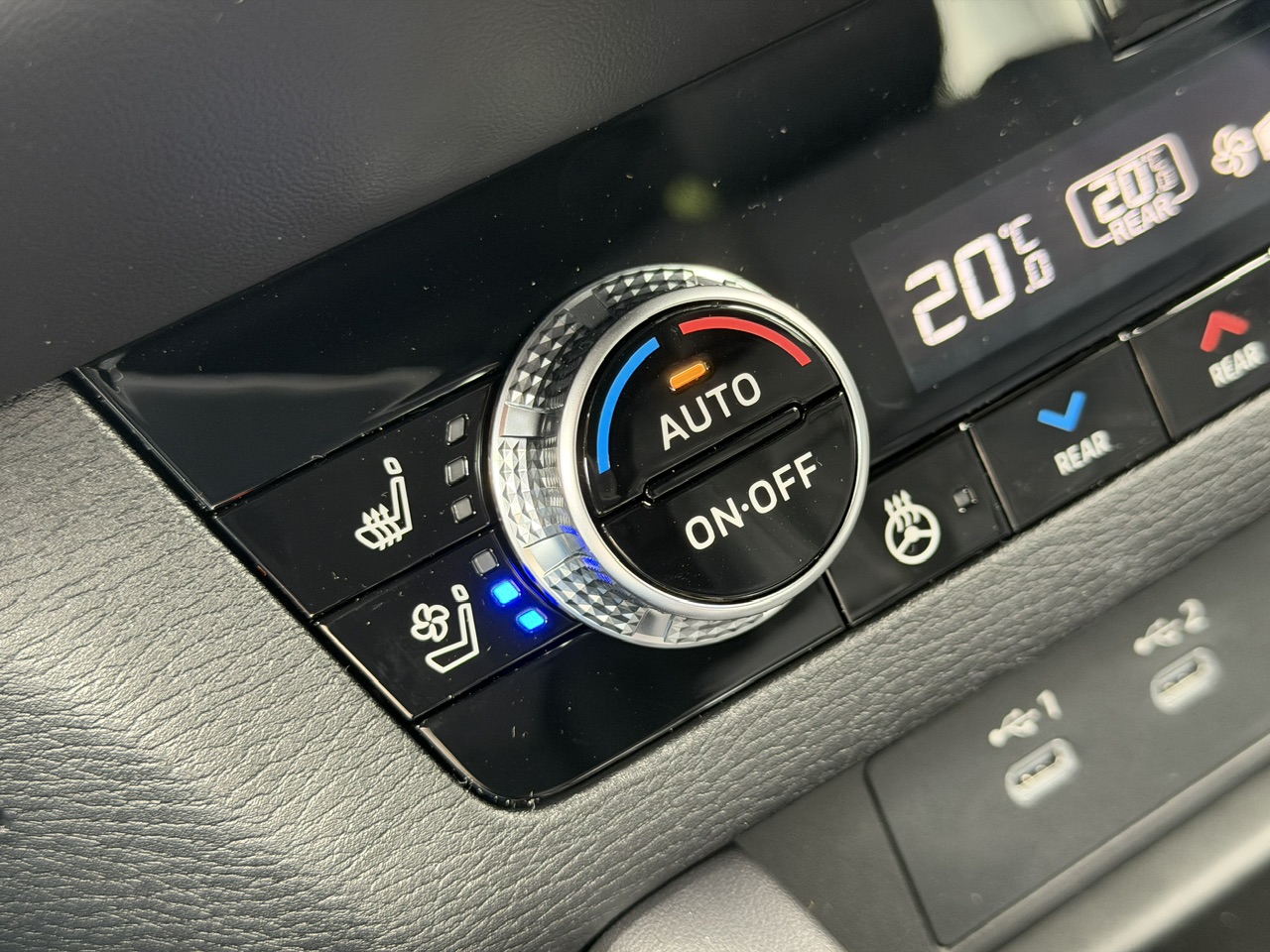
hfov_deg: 39.7
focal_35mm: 48
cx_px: 635
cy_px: 476
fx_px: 1761
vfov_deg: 30.3
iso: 320
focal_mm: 6.76
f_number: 1.78
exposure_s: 1/38
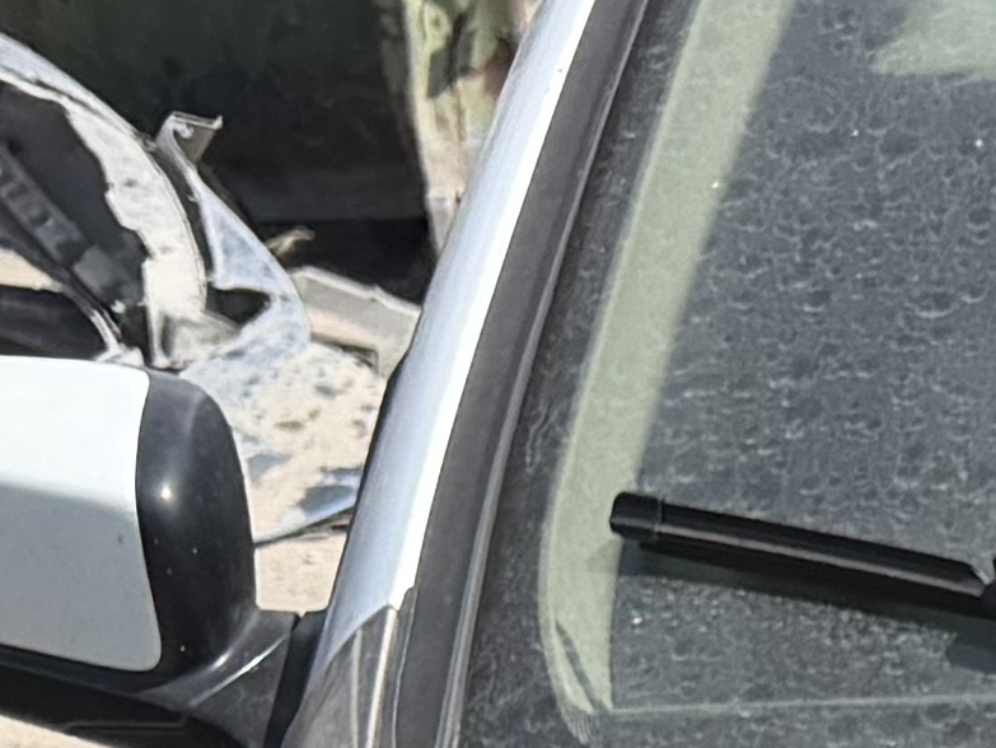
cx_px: 2281
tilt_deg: -28.8
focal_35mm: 175
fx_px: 5038
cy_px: 2580
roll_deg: -1.2
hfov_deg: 10.1
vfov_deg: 7.1
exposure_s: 1/3953
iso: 80
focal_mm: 6.76
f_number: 1.78
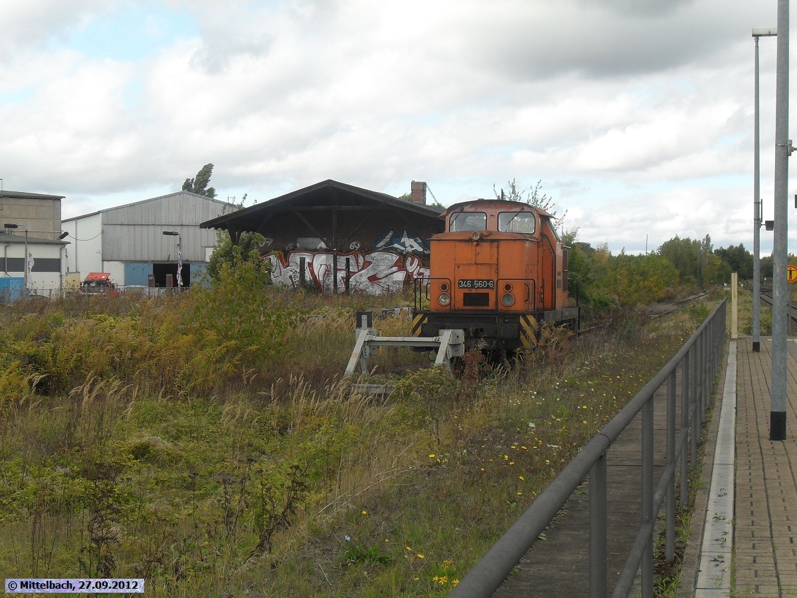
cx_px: 398
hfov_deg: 27.8
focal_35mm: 70
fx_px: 1612
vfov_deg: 21.0
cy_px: 299
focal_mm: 12.3
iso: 100
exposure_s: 1/350
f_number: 4
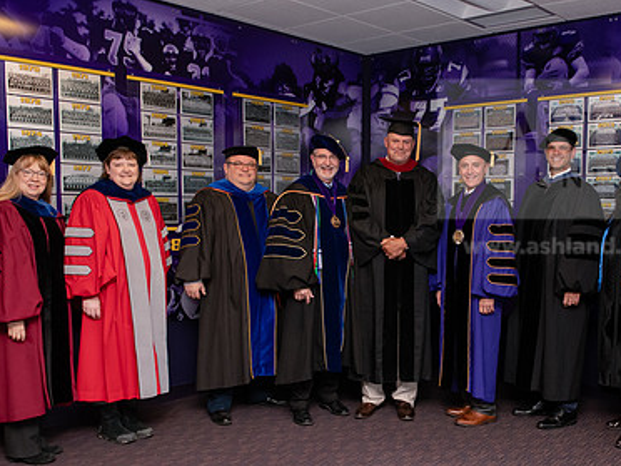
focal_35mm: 39
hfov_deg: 47.4
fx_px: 700
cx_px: 387
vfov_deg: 36.7
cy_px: 281
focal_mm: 26
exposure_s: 1/200
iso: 2000
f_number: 5.6
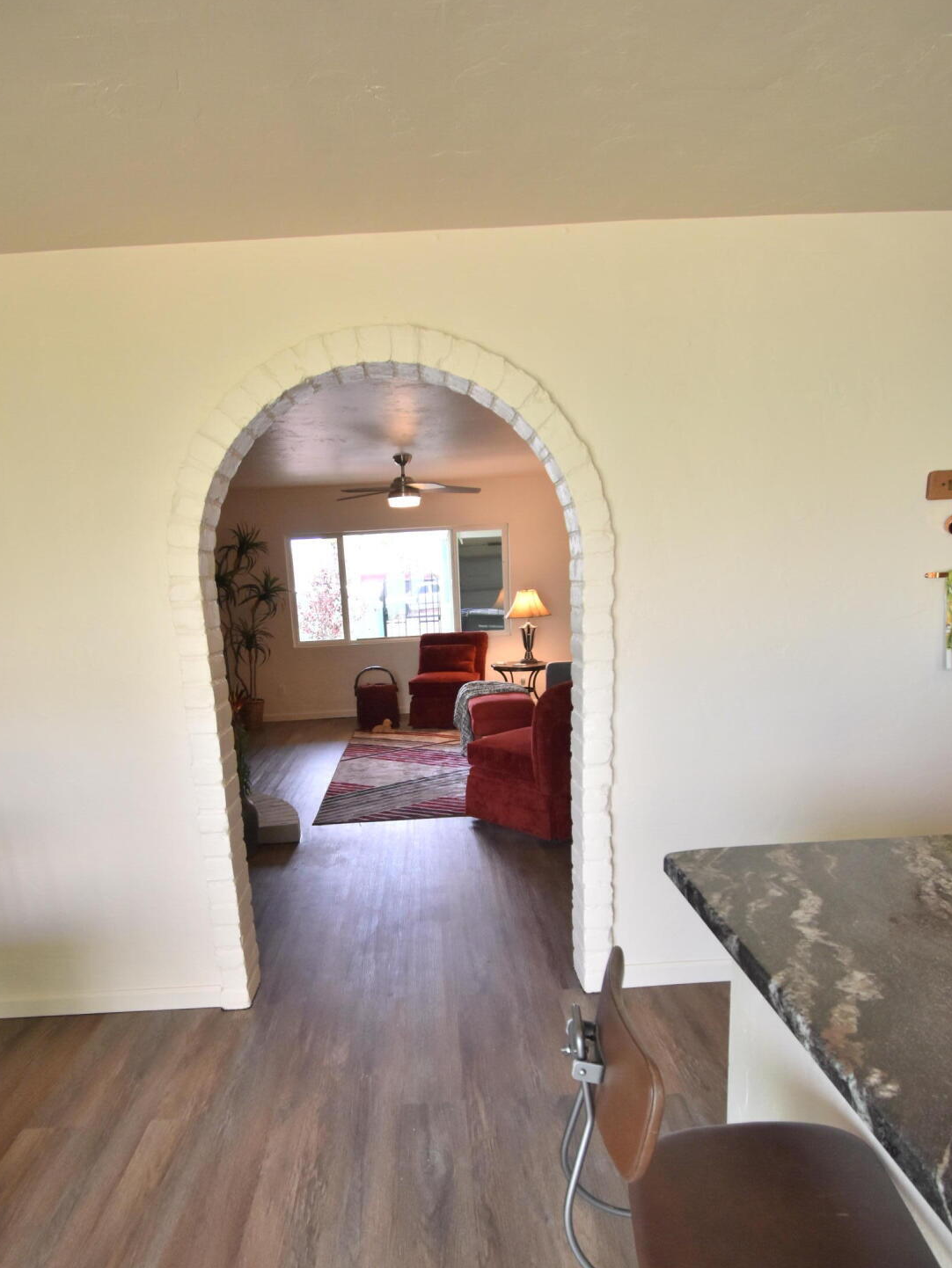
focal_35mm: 20
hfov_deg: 65.9
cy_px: 762
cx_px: 434
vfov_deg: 80.7
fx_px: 733
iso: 800
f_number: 4.5
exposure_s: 1/160
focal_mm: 10
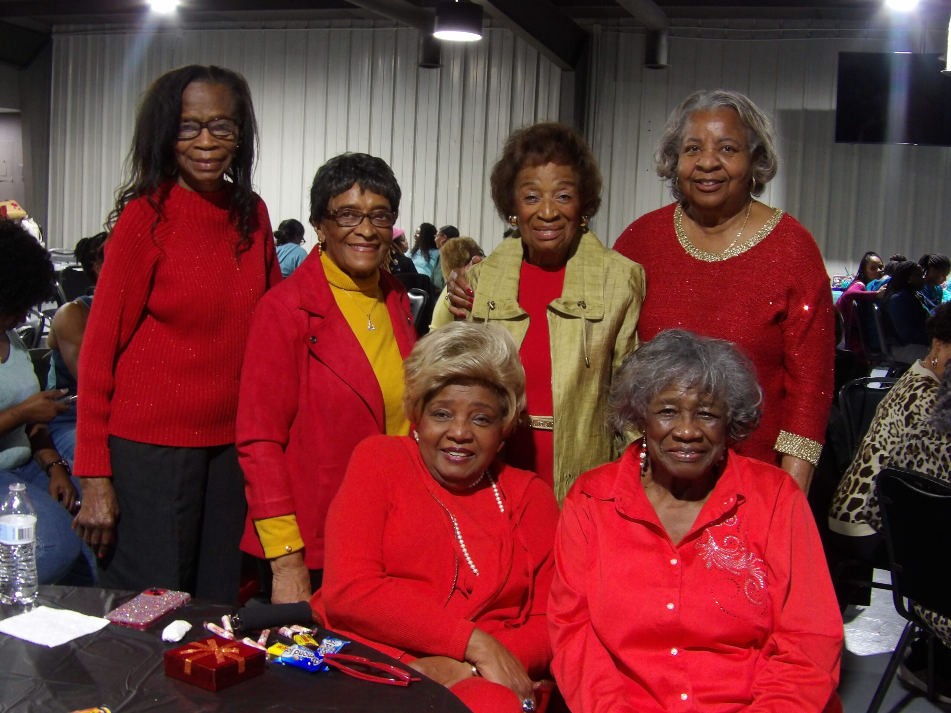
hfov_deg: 41.2
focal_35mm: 46
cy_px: 356
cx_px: 476
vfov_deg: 31.5
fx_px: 1264
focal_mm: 8.2
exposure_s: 1/13
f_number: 3.8
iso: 400
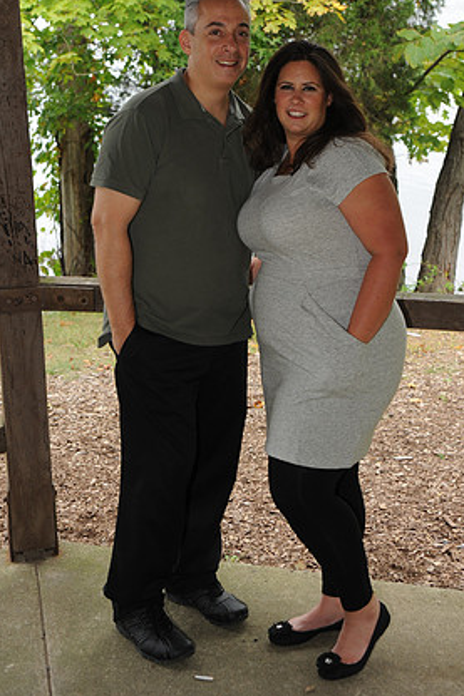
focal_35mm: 67
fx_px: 1296
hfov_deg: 20.3
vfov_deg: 30.0
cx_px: 255
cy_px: 281
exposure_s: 1/200
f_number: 5.6
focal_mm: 48
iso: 500
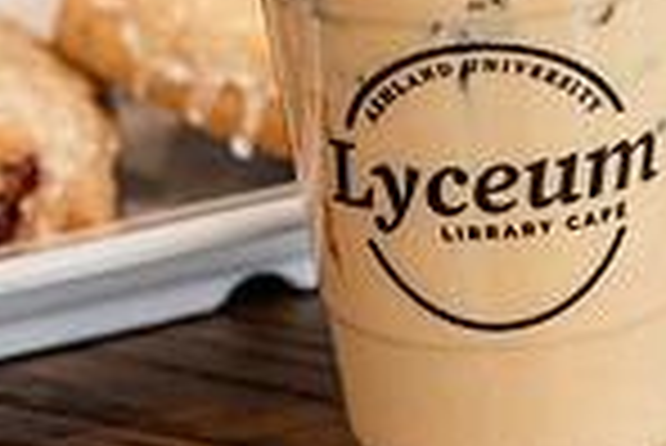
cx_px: 364
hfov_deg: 9.3
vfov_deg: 6.2
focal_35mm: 220
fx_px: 4074
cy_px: -29
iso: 500
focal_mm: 56
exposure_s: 1/200
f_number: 3.5
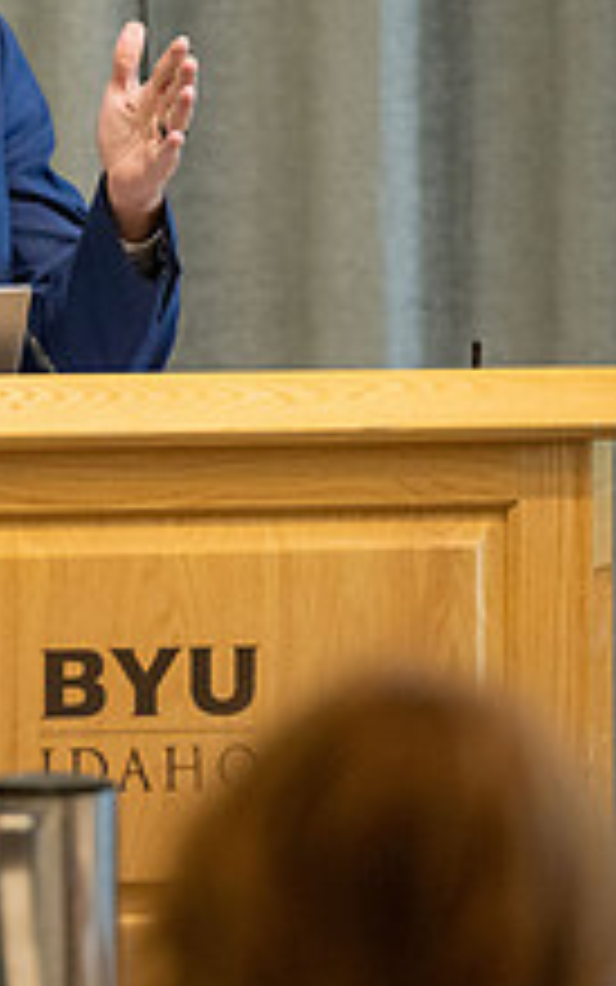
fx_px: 14495
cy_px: 173
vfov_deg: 3.9
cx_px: 13
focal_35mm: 540
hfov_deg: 2.4
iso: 2500
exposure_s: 1/200
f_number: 2.8
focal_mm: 200
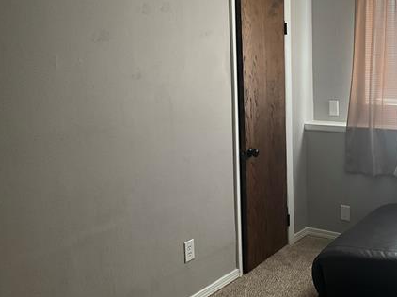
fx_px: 504
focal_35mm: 44
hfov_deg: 42.1
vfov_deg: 32.7
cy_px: 118
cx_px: 282
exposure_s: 1/115
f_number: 1.8
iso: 64
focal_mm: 3
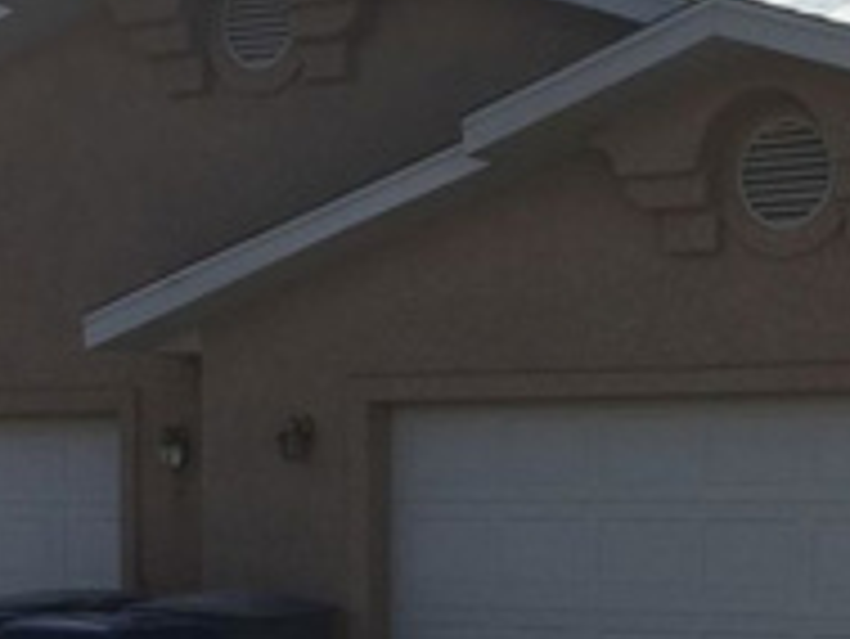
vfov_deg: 14.8
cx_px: 814
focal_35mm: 98
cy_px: 684
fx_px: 2408
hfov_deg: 19.5
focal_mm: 4.15
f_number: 2.2
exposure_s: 1/3968
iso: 32
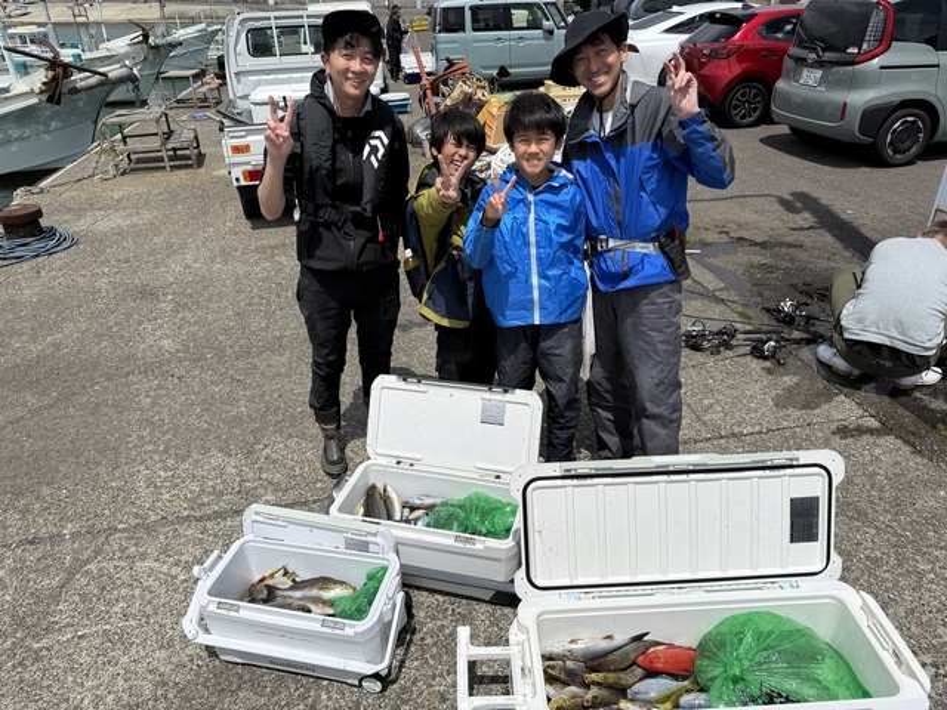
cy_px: 355
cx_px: 474
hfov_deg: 71.6
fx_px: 657
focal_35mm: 24
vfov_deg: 56.8
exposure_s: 1/10309
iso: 80
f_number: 1.78
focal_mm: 6.76
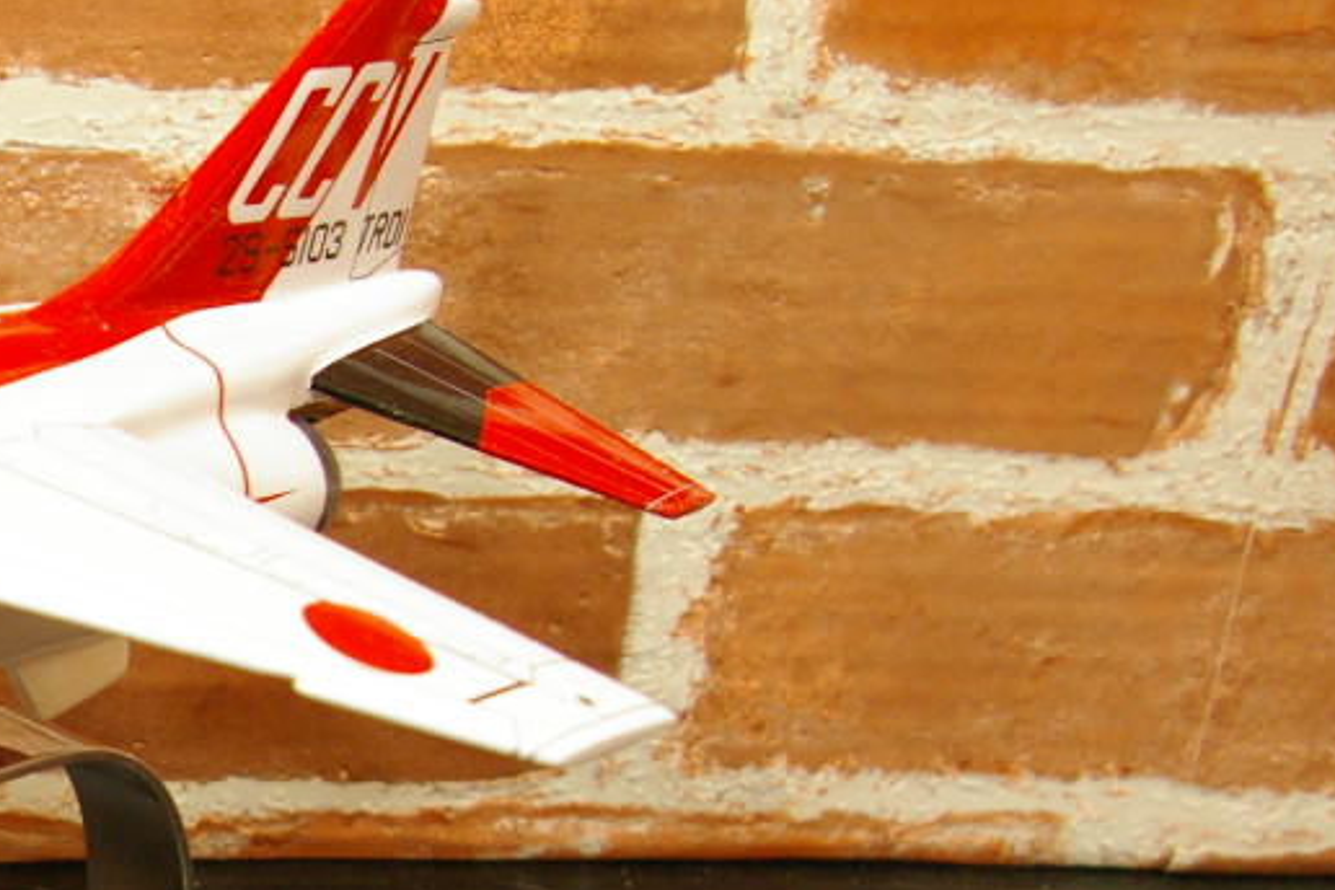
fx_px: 4301
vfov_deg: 11.7
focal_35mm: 116
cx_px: -580
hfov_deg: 16.3
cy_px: 906
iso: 800
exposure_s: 1/20
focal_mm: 26
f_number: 5.6
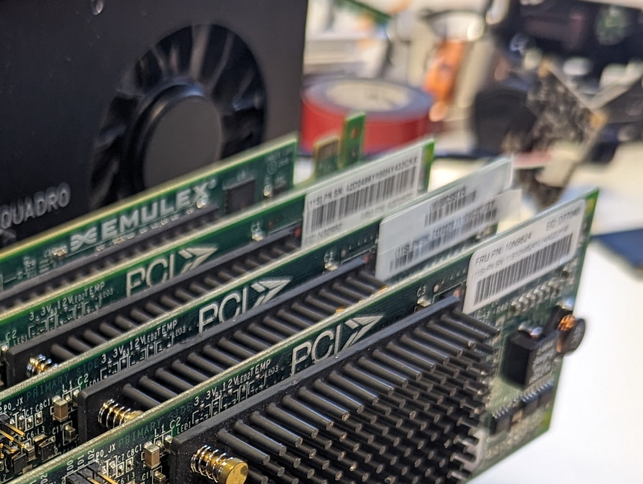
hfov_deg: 27.0
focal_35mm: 71
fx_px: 1321
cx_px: 157
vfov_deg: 19.6
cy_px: 580
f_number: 1.85
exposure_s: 1/25
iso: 80
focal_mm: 6.81
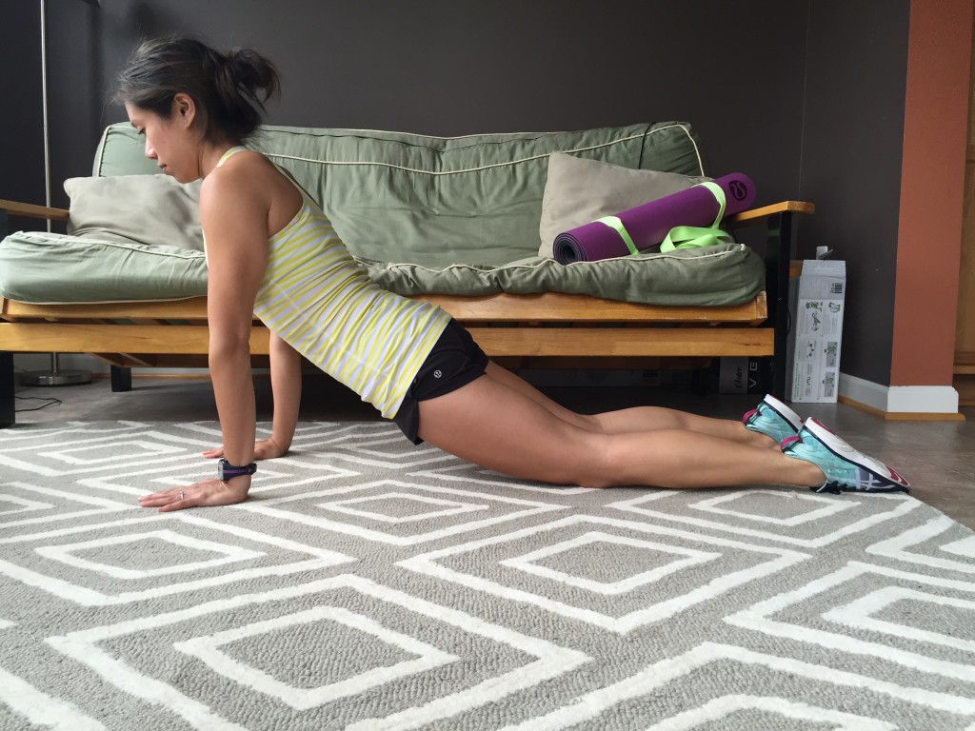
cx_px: 488
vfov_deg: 48.2
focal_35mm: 29
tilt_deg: -7.2
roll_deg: -1.4
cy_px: 366
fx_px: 817
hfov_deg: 61.7
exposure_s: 1/40
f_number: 2.2
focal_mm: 4.15
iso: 32
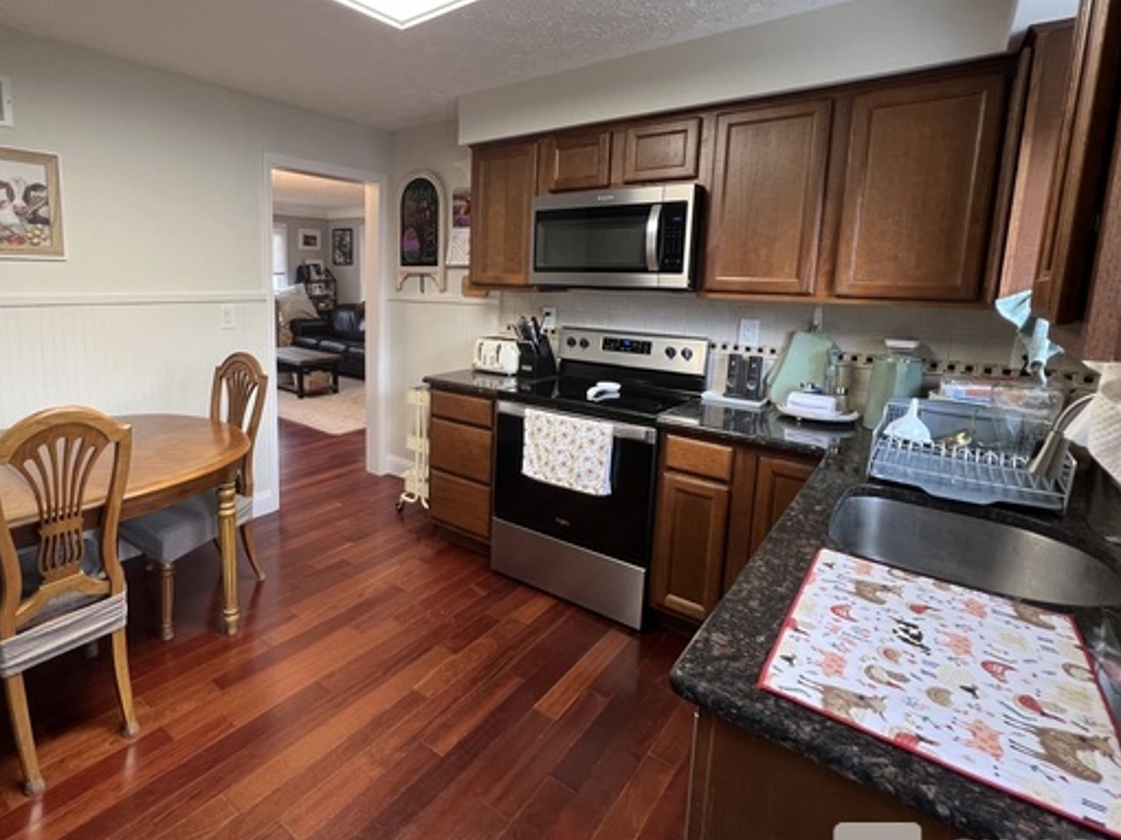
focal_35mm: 17
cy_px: 361
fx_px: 550
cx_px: 456
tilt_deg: -8.8
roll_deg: -0.7
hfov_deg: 90.0
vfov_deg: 74.3
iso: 160
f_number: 1.8
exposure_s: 1/60
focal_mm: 1.57
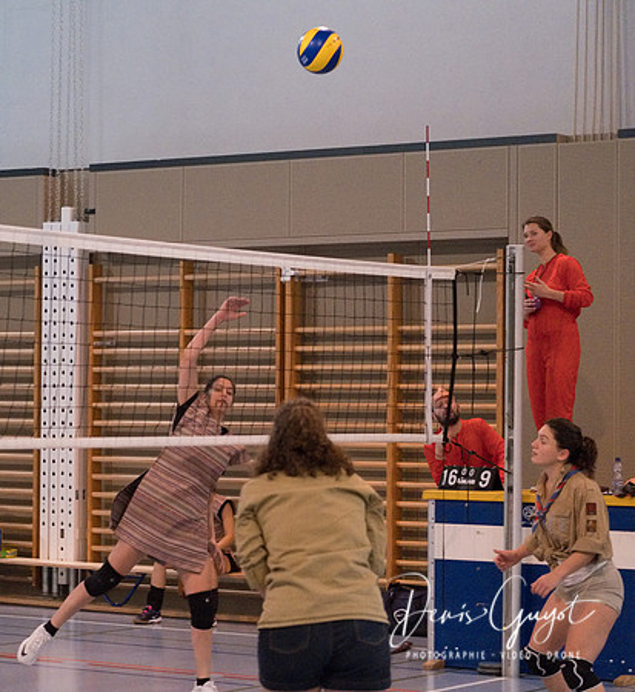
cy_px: 346
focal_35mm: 100
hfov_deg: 16.6
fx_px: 2162
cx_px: 160
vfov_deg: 18.2
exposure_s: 1/500
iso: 6400
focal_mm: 50
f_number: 2.8
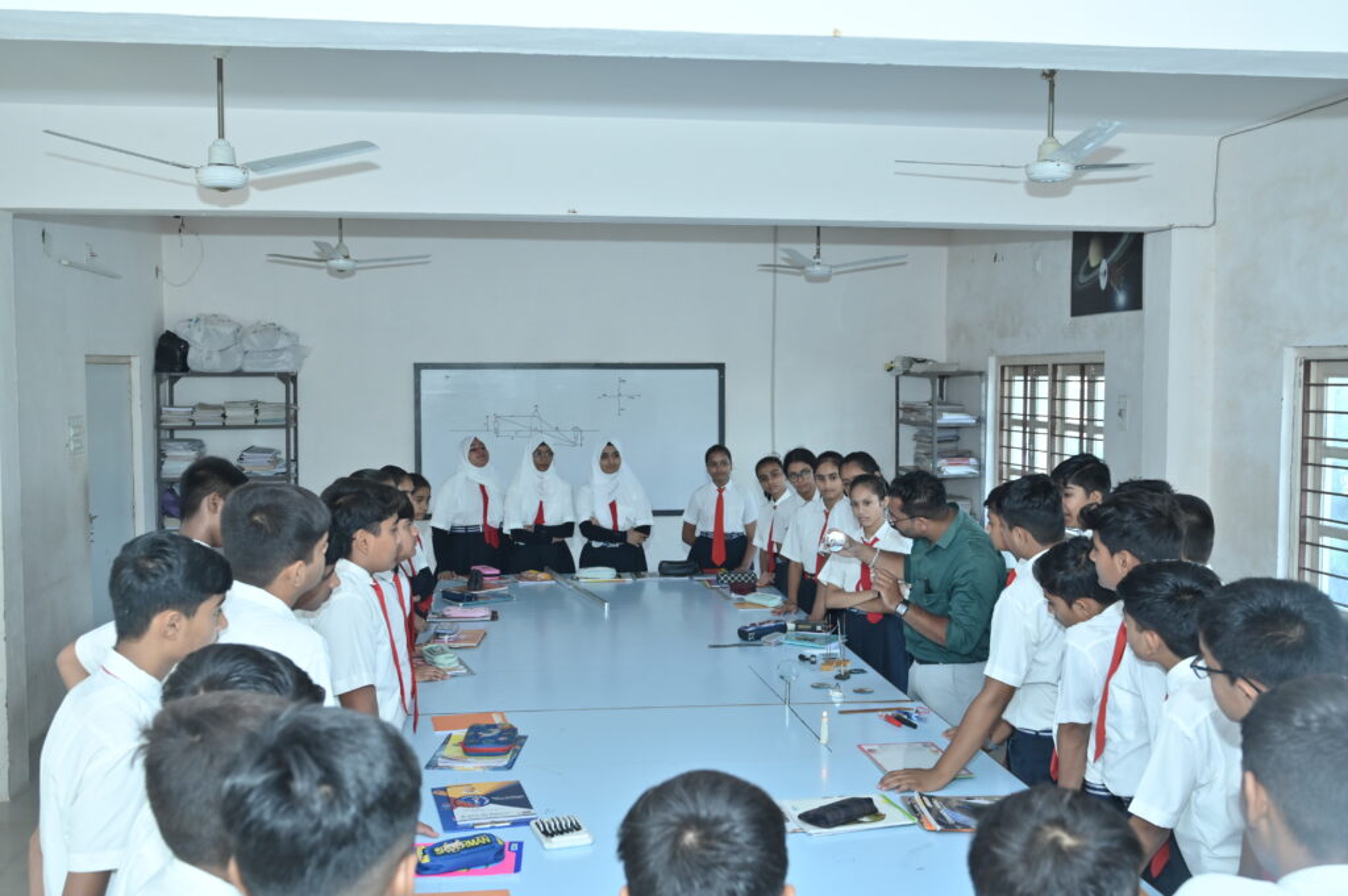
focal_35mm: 34
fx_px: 1253
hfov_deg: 56.5
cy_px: 448
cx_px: 674
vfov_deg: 39.4
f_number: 5.6
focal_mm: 33.5
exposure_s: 1/160
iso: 1000
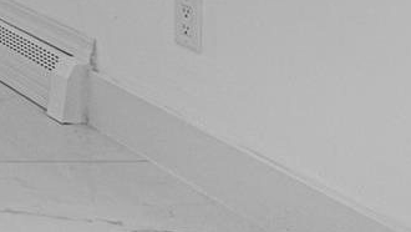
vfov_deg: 11.9
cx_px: -650
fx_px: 992
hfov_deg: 13.7
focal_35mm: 91
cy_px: -232
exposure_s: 1/100
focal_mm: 14
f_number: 9
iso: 1000
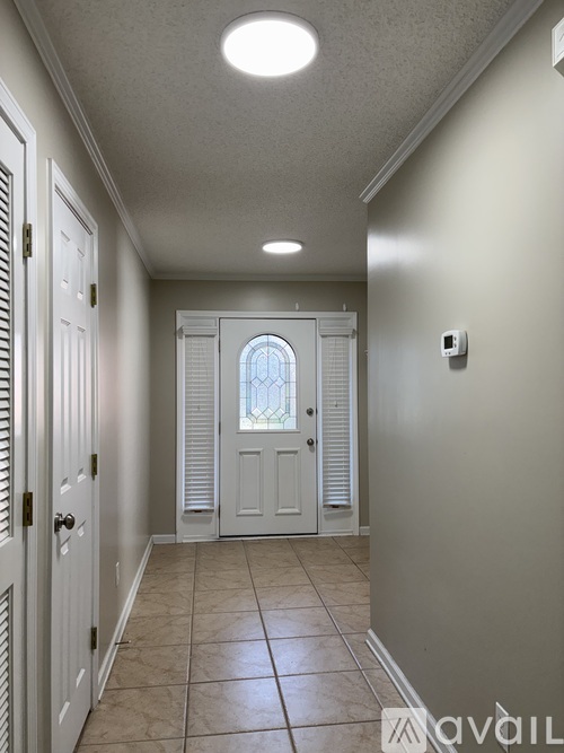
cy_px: 376
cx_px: 282
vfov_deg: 67.3
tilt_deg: +0.3
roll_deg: -0.5
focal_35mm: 26
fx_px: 565
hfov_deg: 53.0
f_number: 1.6
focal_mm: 5.96
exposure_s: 1/120
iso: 80
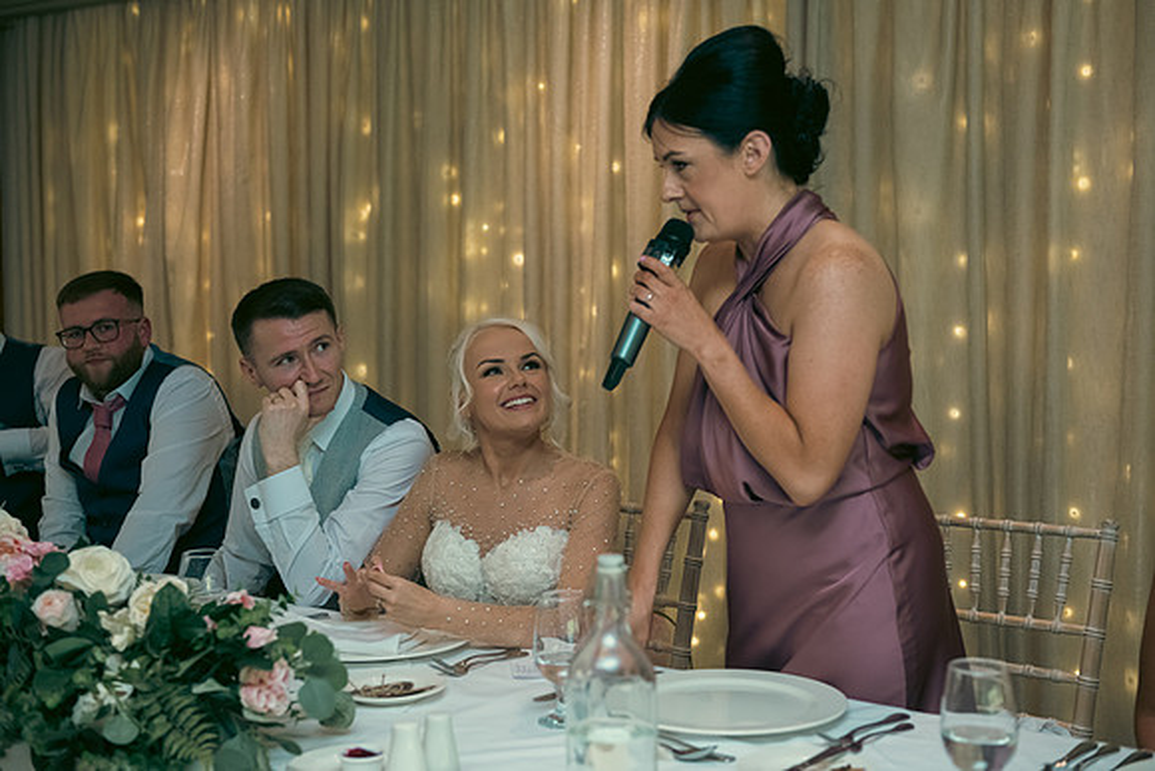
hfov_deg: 39.6
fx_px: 1604
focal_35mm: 50
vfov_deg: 27.0
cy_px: 386
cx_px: 578
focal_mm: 50
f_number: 3.5
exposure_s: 1/160
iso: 800
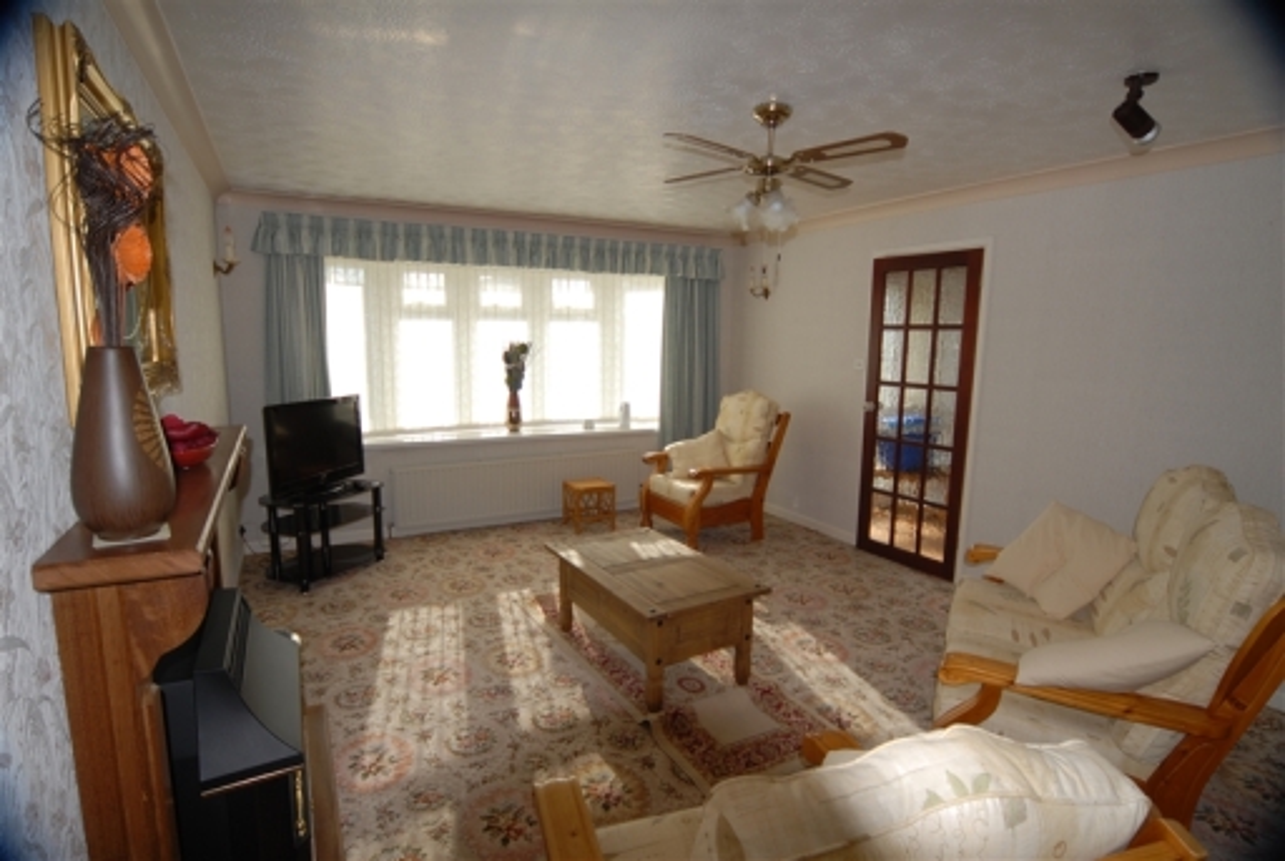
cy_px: 430
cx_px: 642
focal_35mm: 18
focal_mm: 12
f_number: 4.5
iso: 100
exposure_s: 1/125
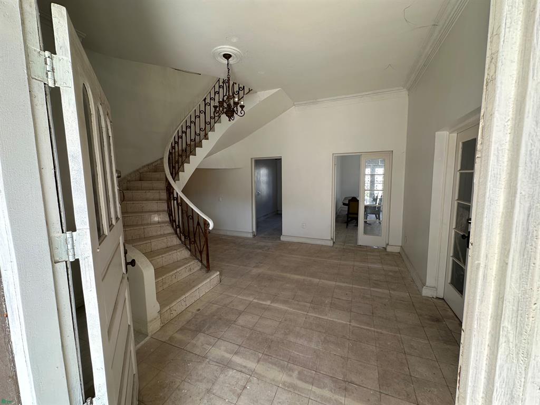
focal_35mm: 14
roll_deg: +0.5
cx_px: 270
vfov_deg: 85.7
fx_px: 218
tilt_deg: -6.3
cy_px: 202
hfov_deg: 102.1
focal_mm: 2.22
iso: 64
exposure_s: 1/99
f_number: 2.2
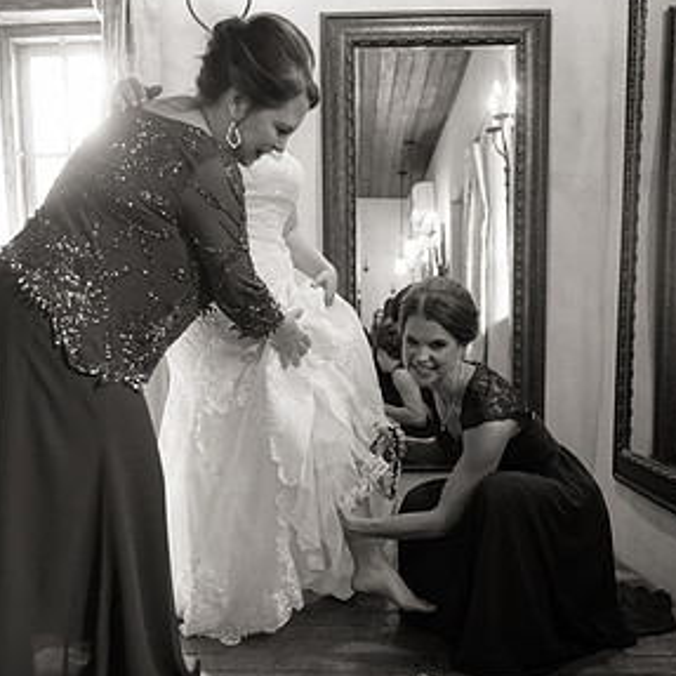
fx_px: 707
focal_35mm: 32
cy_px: 422
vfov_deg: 50.6
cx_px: 345
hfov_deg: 51.1
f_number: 2.8
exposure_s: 1/160
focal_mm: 24
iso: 3200
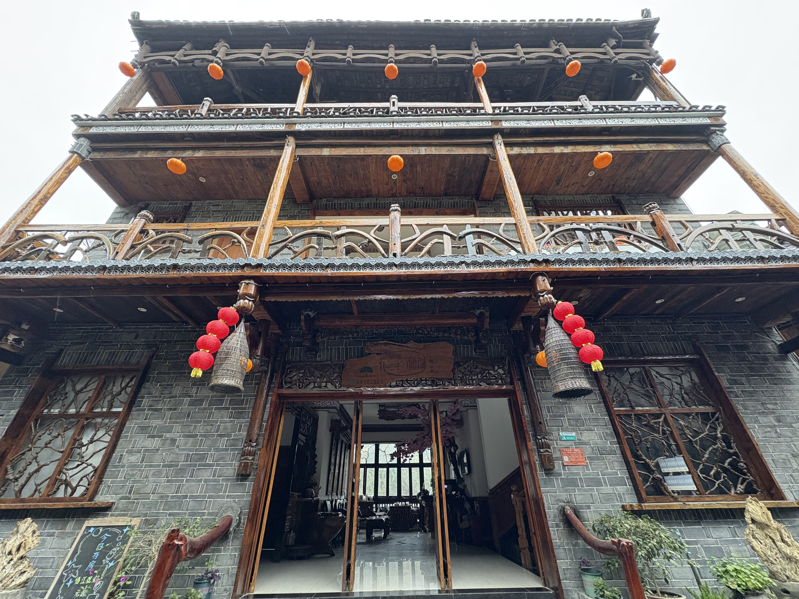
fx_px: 323
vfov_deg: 85.7
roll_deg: +0.8
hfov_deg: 102.1
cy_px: 300
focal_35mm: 14
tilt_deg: +32.6
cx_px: 400
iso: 250
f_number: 2.2
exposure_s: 1/77
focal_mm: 2.22
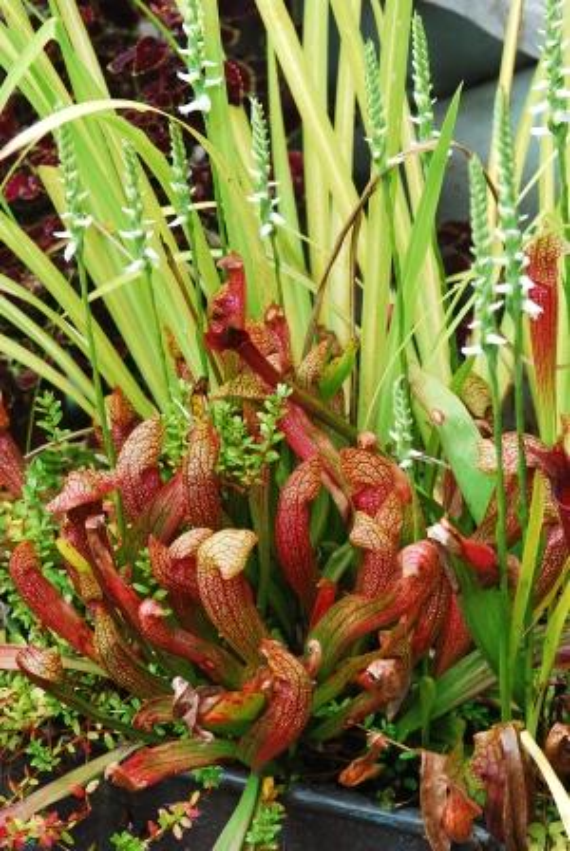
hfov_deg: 8.7
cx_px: 285
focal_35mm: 158
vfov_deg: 13.0
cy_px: 426
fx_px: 3729
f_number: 8
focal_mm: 105
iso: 100
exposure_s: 1/30
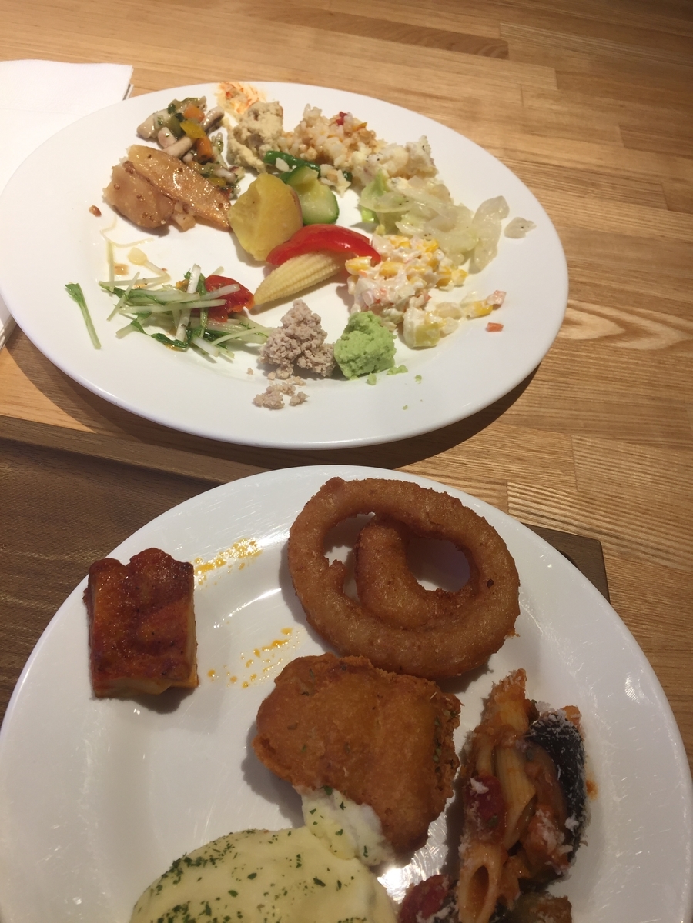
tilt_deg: -50.3
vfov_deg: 61.7
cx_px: 346
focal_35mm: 29
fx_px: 774
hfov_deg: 48.2
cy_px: 462
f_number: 2.2
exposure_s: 1/50
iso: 32
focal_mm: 4.15
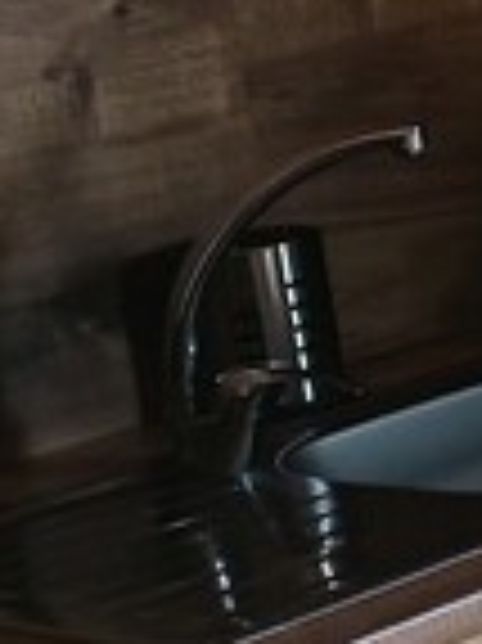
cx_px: 1460
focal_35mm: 172
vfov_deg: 11.5
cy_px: 329
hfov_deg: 7.5
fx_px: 3198
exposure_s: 1/33.3
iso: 655
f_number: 1.75
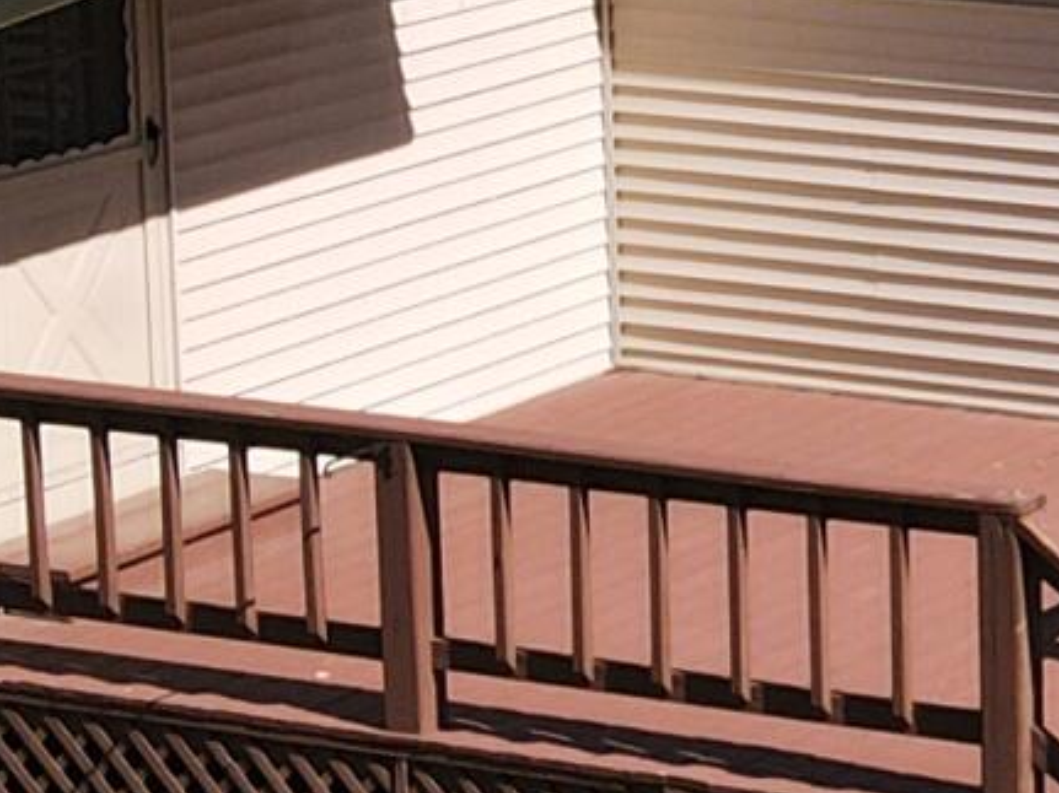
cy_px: 196
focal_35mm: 167
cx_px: 1666
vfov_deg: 8.9
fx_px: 5108
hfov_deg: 11.3
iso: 100
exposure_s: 1/640
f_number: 2.8
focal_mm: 4.5
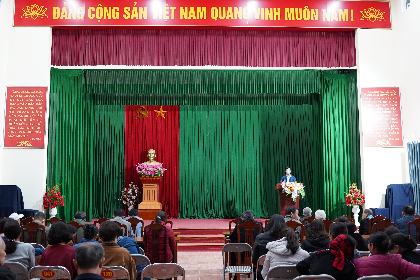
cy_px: 140
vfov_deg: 34.2
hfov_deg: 49.6
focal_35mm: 39
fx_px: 455
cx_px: 210
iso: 4000
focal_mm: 26.3
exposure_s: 1/160
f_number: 2.8
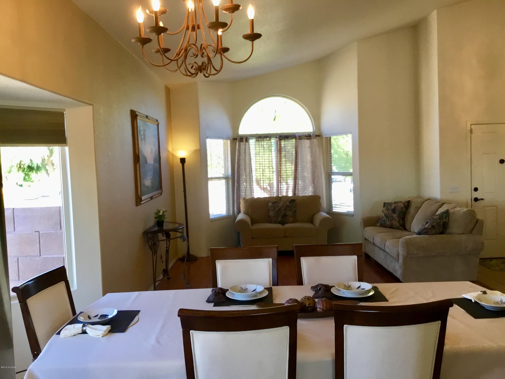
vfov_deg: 45.4
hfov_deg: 58.4
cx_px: 252
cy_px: 190
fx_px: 452
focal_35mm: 31
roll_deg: +3.0
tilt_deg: -4.0
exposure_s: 1/40
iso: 25
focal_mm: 3.3
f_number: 2.4
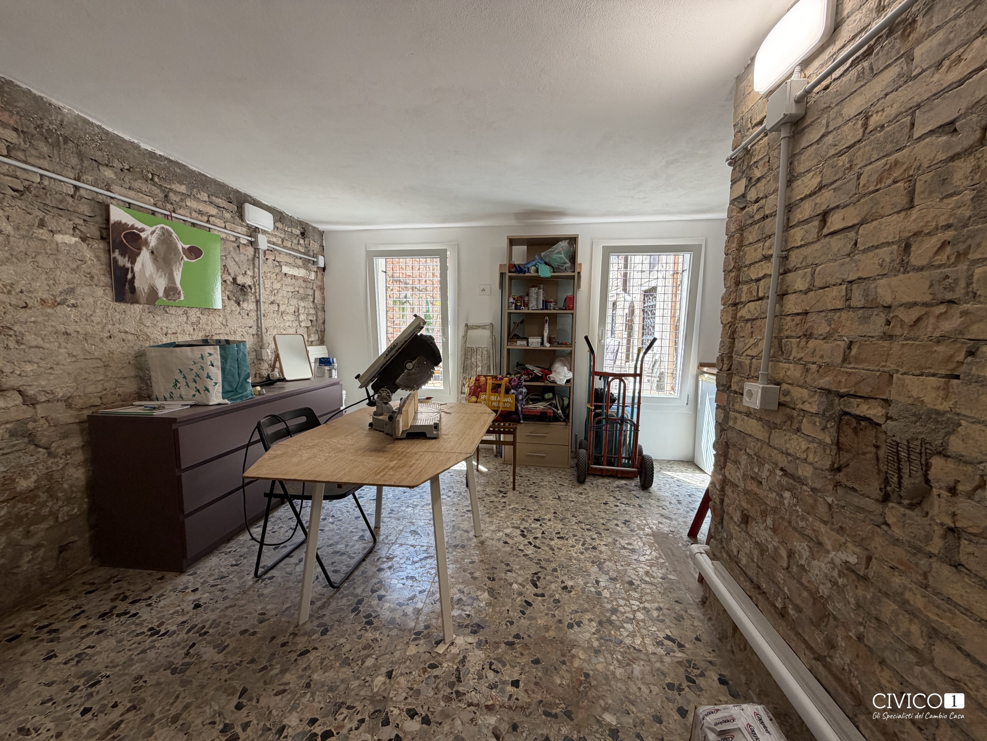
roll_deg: -1.2
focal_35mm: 14
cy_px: 370
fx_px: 399
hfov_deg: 102.1
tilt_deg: -5.5
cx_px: 494
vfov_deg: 85.7
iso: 100
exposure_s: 1/121
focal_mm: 2.22
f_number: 2.2
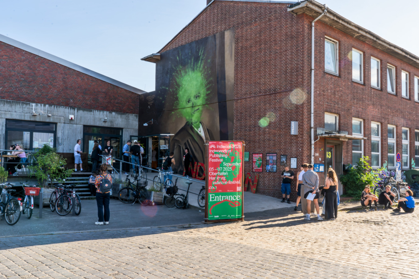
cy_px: 140
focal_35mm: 31
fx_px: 361
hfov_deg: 60.3
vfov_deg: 42.3
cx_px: 210
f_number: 22
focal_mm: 31
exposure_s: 1/100
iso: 800
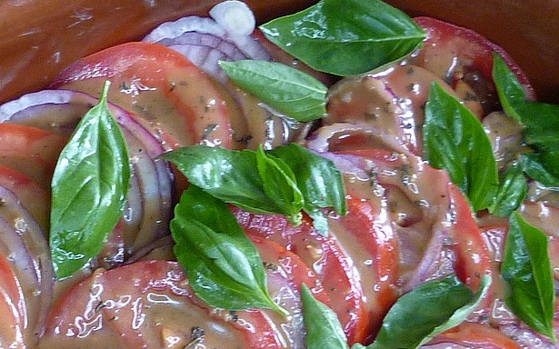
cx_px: 210
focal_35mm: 113
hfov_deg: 18.4
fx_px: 1721
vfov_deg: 11.5
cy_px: 334
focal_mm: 5.9
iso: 160
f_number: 2.9
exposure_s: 1/30
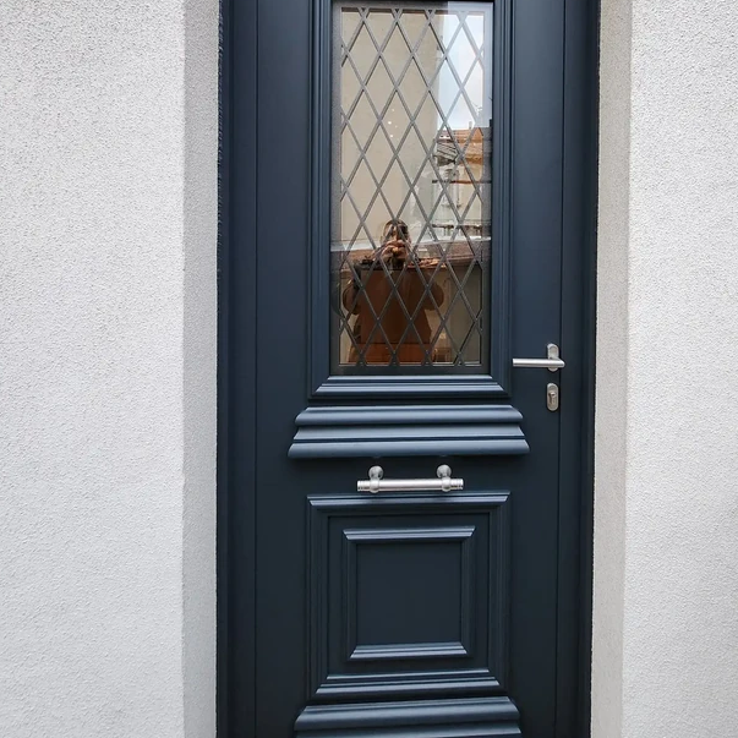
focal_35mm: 20
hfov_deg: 74.1
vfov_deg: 72.4
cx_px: 437
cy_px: 242
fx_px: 482
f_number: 2.2
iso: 160
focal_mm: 1.74
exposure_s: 1/50
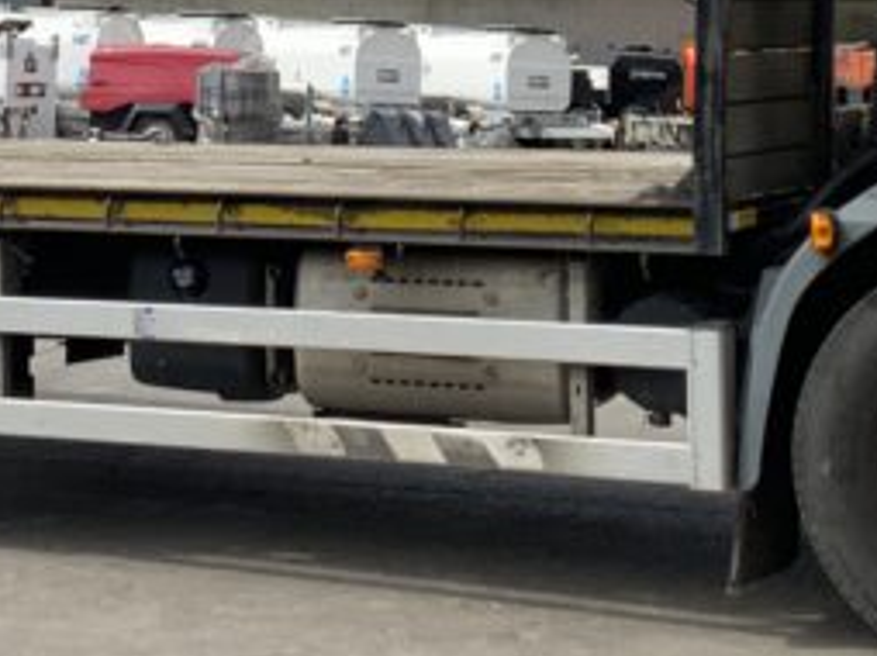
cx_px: 293
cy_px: -145
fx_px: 2961
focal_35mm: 117
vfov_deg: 12.3
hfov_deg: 16.8
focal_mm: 3
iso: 16
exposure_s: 1/1730
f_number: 1.8
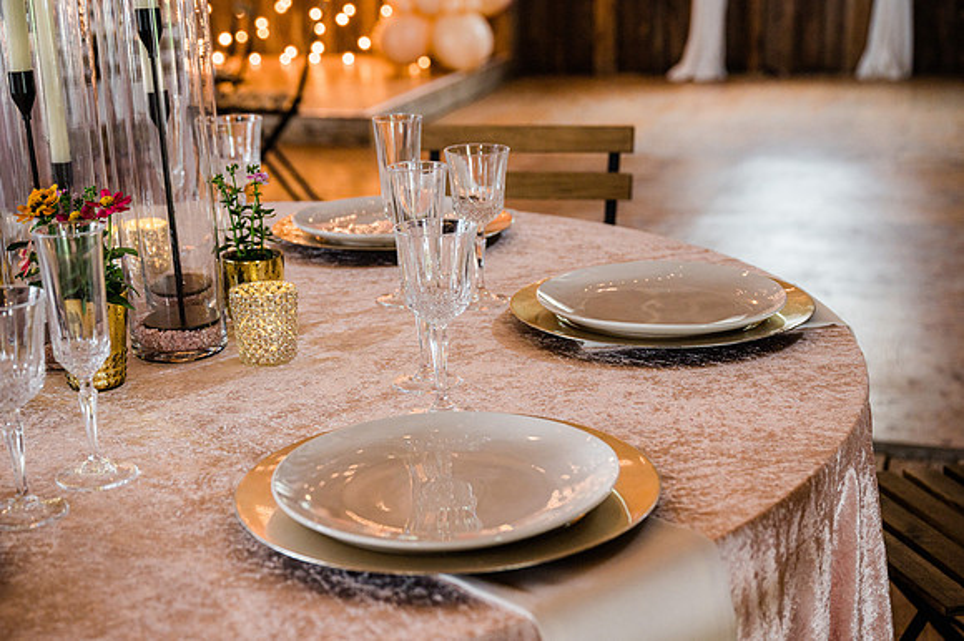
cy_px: 320
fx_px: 1512
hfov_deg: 35.4
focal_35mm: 57
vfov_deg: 24.0
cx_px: 482
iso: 320
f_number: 4.5
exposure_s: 1/200
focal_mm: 55
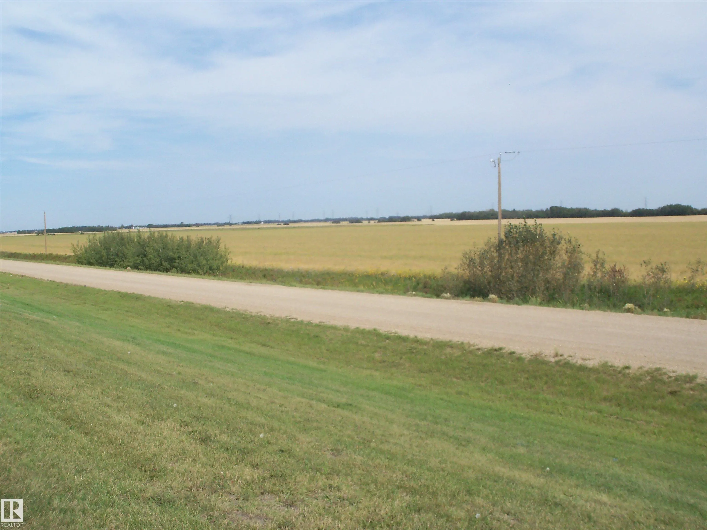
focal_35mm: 40
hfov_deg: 46.8
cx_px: 354
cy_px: 265
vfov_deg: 36.0
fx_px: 817
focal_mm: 7.2
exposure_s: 1/400
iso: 64
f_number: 5.6
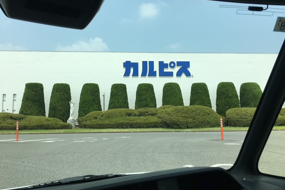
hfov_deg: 60.3
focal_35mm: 31
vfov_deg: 42.3
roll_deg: +0.5
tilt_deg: +7.4
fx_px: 245
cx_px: 145
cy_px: 91
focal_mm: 4.15
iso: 25
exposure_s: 1/1672
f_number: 2.2
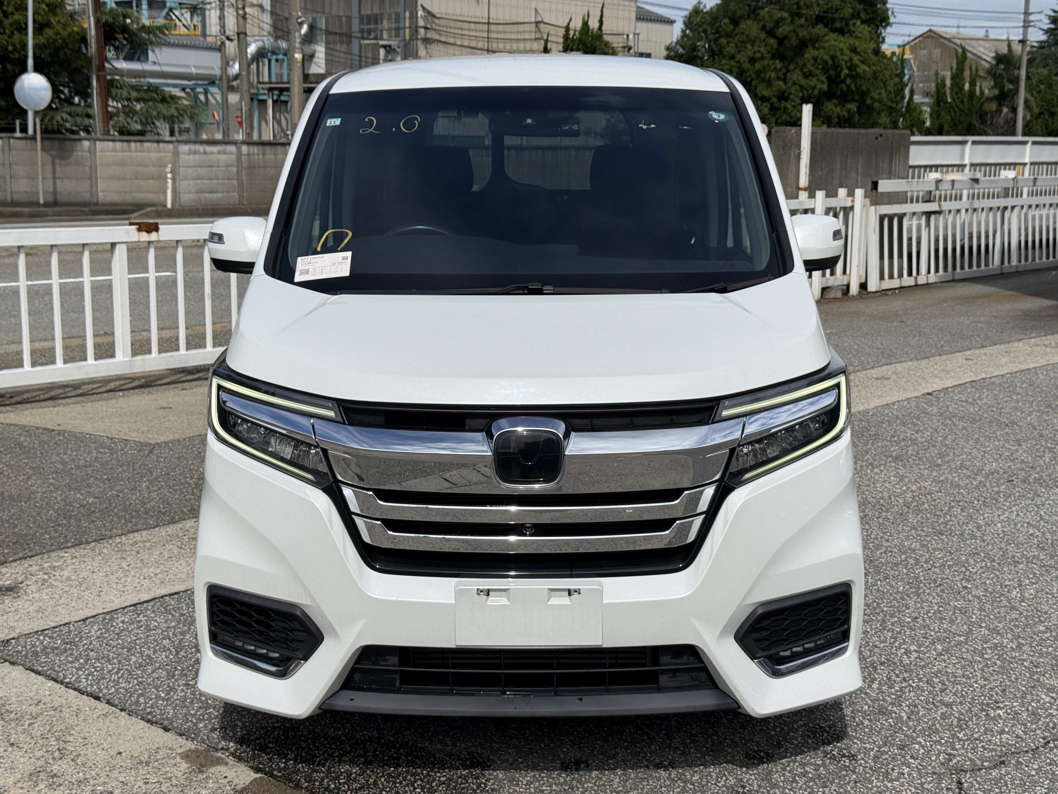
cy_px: 397
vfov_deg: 30.3
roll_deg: -0.6
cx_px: 529
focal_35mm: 48
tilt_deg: -8.9
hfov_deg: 39.7
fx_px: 1467
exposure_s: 1/11364
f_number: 1.78
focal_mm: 6.76
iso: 80
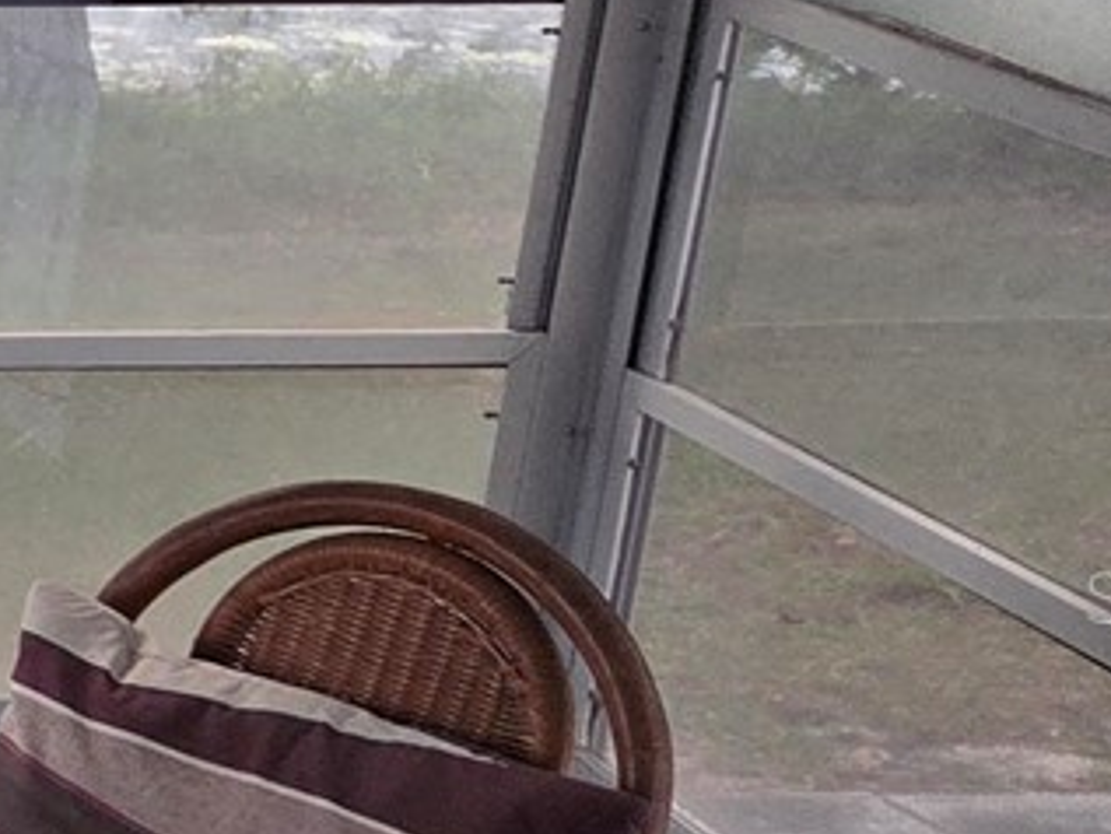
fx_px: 3724
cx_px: -1388
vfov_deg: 12.8
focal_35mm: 116
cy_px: 596
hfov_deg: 13.4
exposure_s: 1/180
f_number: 1.8
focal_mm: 5.4
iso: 100
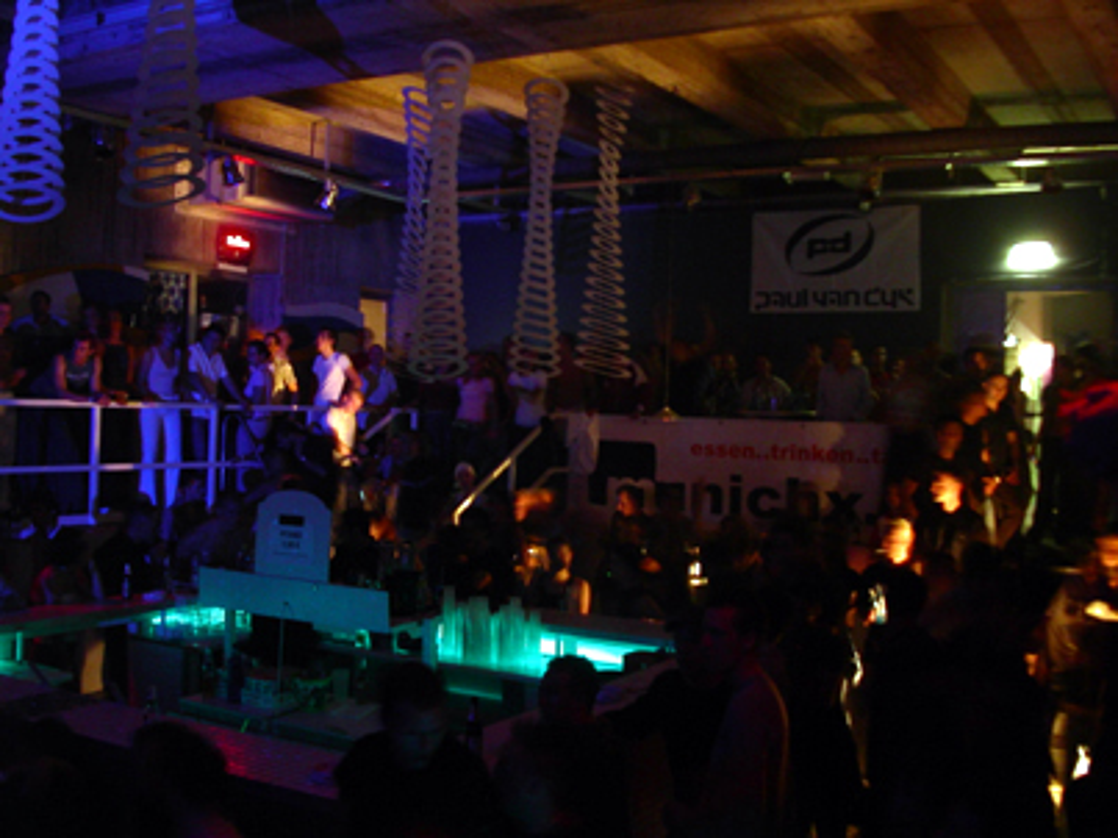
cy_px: 419
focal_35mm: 38
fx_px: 1227
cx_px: 559
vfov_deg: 37.7
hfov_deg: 49.0
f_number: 2.8
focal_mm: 7.8
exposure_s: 1
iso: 200
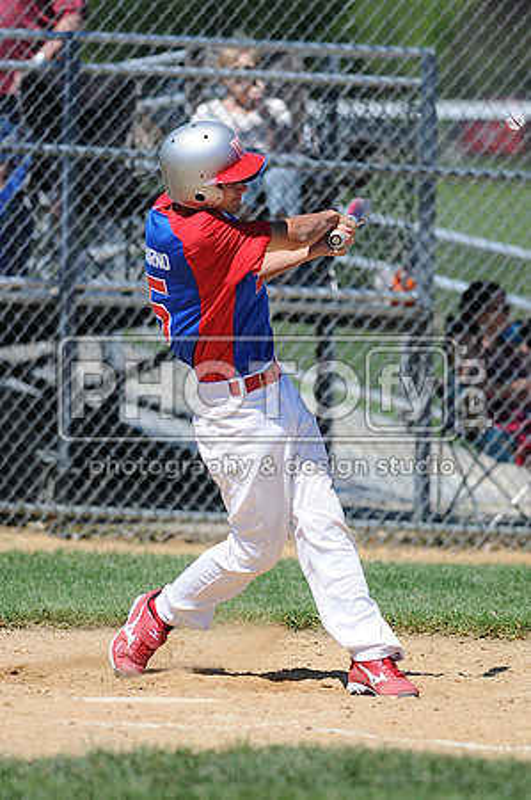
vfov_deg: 4.6
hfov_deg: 3.0
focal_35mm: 450
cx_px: 266
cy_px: 400
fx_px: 9979
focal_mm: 300
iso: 200
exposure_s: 1/2000
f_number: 4
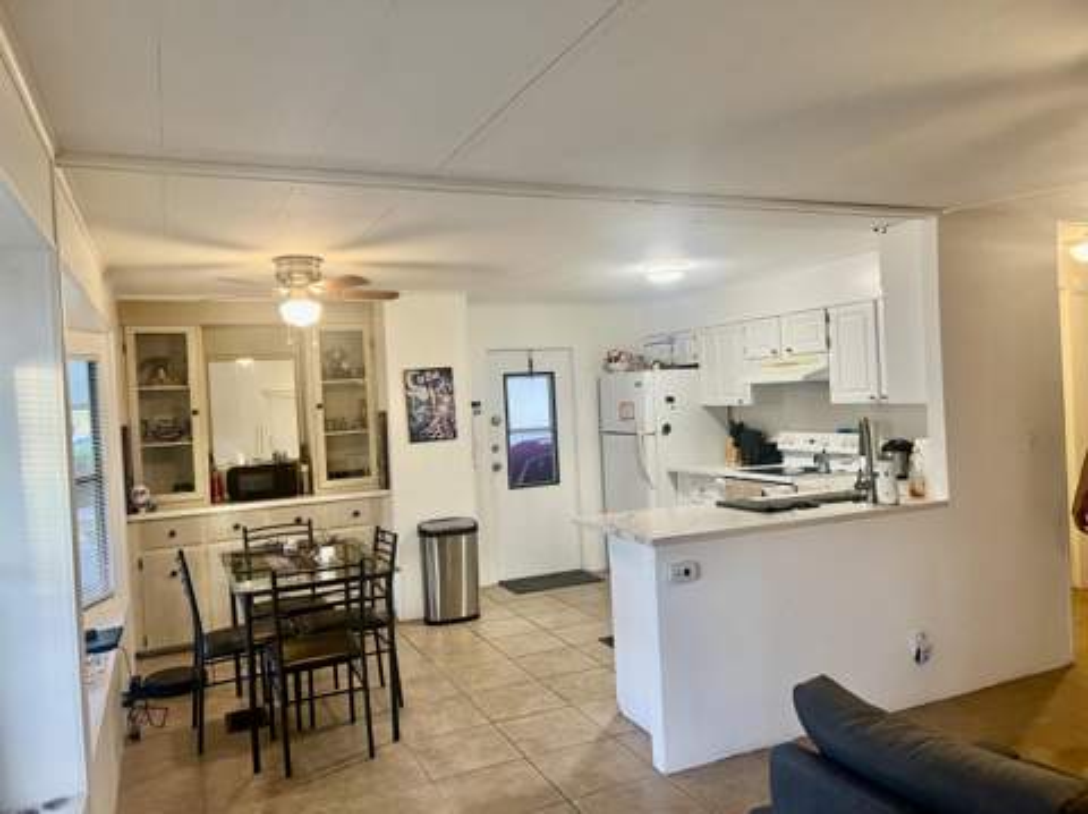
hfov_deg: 67.4
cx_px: 544
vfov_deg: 53.0
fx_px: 816
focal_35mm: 26
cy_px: 407
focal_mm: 5.7
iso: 125
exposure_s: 1/60
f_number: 1.5
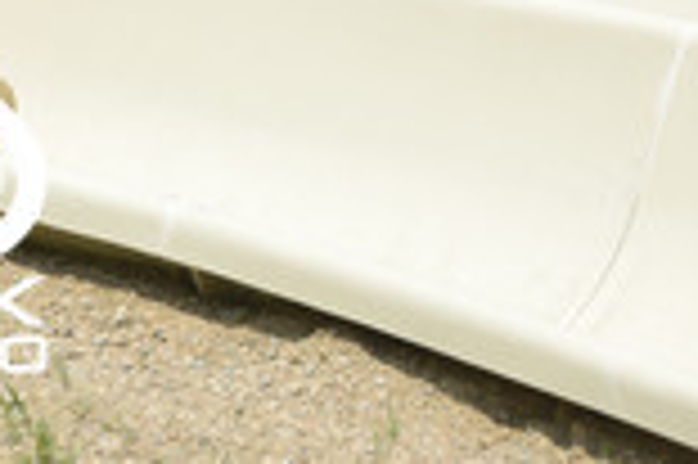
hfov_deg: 4.1
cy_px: 182
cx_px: -90
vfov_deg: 2.7
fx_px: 9781
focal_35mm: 505
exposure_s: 1/1250
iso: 400
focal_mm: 195
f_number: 6.3
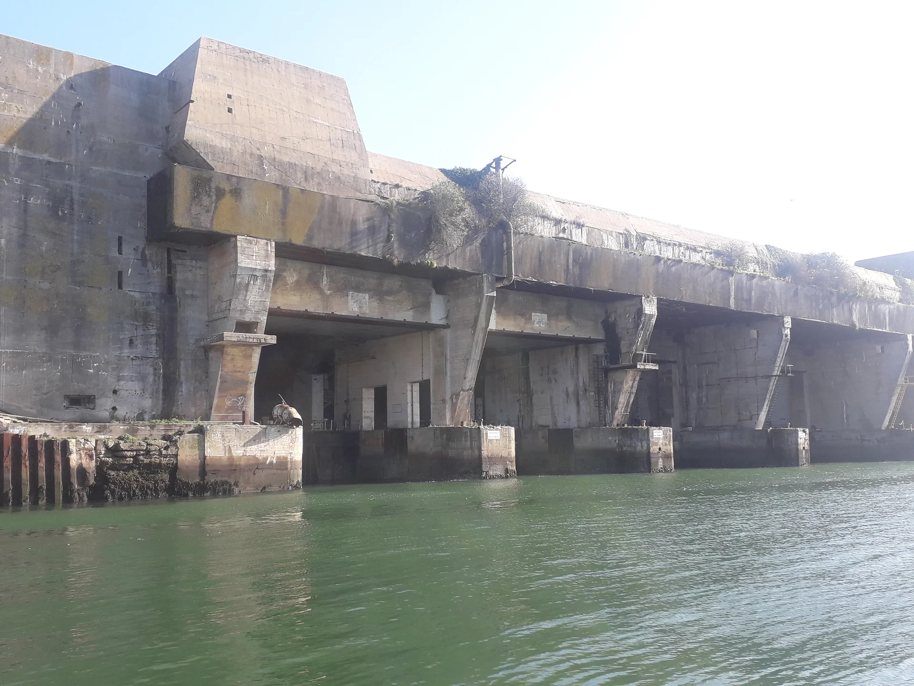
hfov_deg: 65.3
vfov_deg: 51.4
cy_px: 343
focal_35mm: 27
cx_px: 457
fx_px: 713
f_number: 1.9
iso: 40
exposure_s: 1/524
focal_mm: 3.6
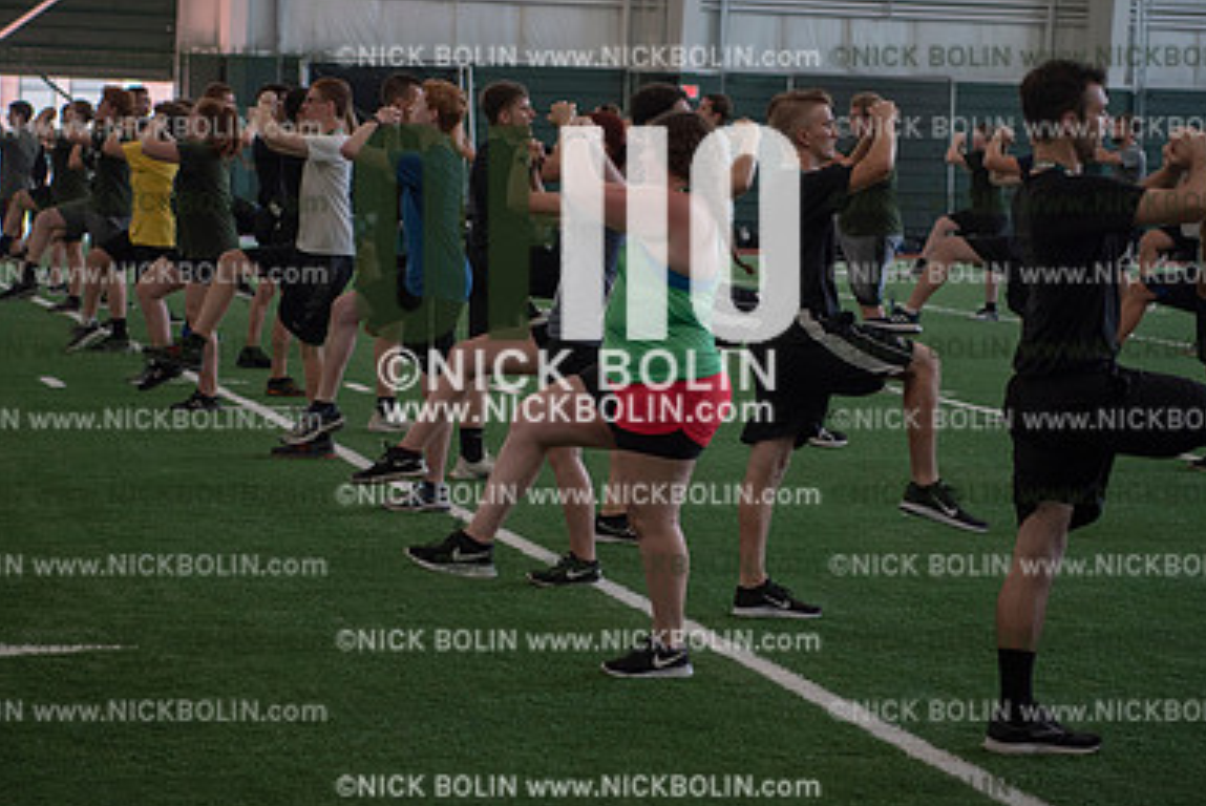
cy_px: 275
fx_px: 3554
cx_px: 576
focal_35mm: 106
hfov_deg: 19.3
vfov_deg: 12.9
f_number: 3.2
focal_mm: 70
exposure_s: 1/320
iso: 640
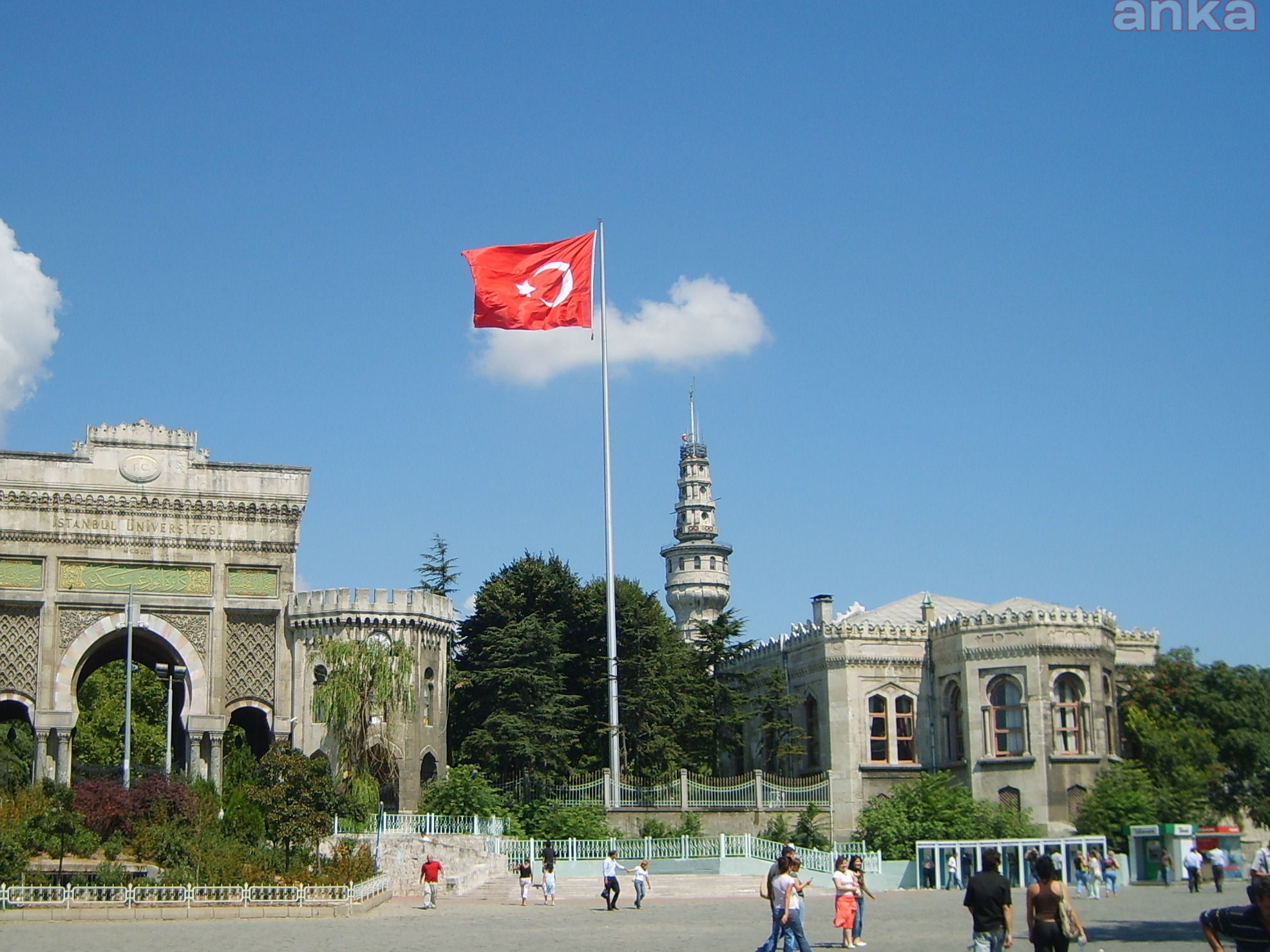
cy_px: 520
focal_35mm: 46
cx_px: 509
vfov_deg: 31.5
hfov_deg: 41.1
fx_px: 1688
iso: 50
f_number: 7.1
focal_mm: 5.8
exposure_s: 1/180
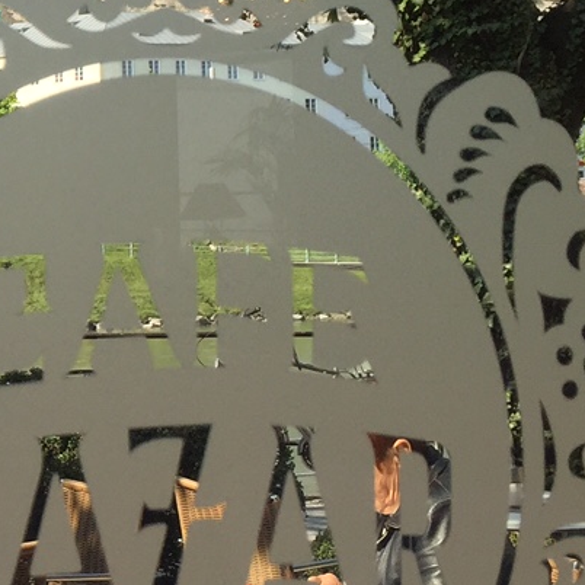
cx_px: -297
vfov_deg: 16.7
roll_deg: +1.0
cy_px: 151
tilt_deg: +1.7
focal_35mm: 104
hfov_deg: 15.4
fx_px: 1988
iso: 32
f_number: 2.2
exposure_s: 1/746
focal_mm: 4.15
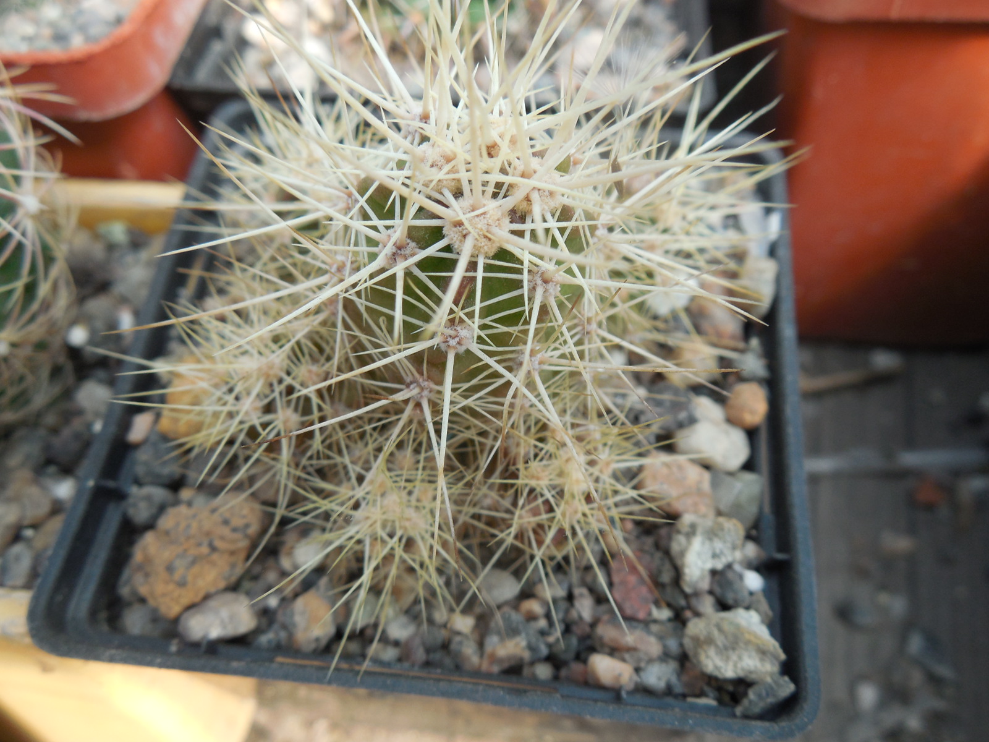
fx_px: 886
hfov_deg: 58.4
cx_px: 494
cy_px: 371
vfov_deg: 45.4
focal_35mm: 31
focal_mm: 5.6
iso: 125
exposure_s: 1/125
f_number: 3.6
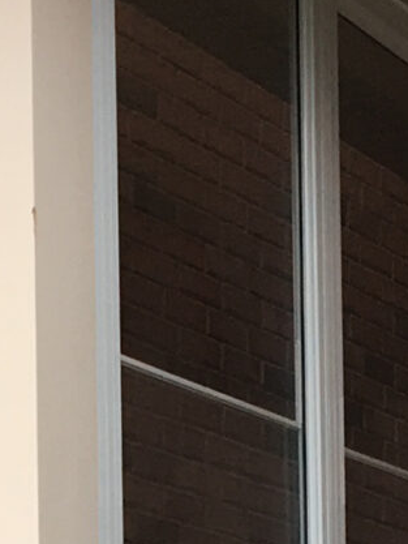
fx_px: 2796
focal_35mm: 178
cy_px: 892
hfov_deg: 8.3
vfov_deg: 10.6
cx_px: -25
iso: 25
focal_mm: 4.15
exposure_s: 1/151
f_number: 2.2
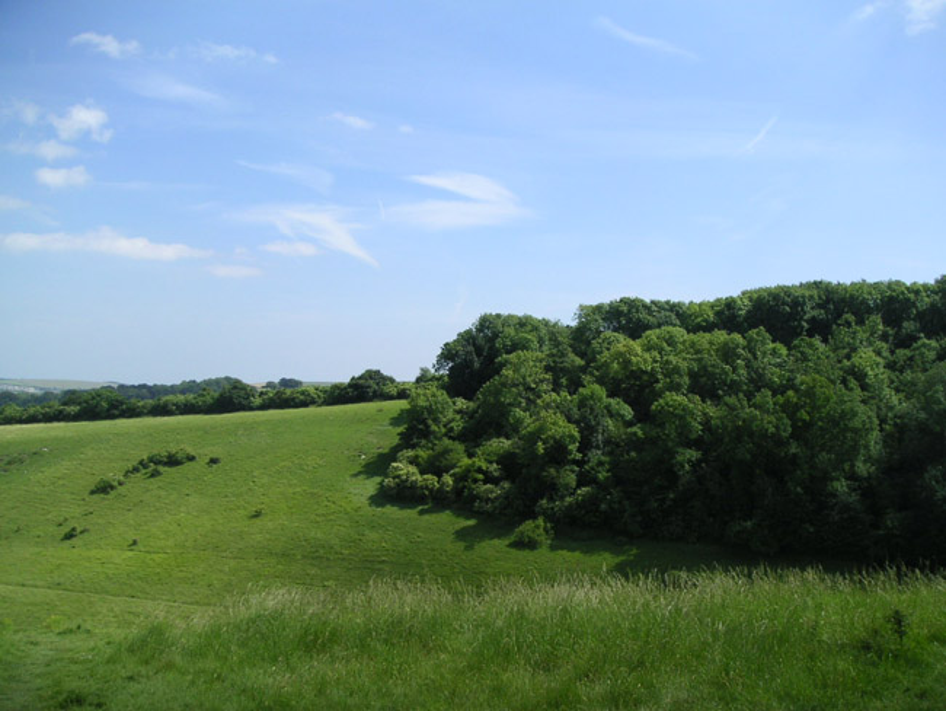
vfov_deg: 37.7
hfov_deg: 49.0
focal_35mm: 38
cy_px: 356
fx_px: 1039
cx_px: 473
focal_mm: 6
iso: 50
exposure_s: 1/180
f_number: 6.7
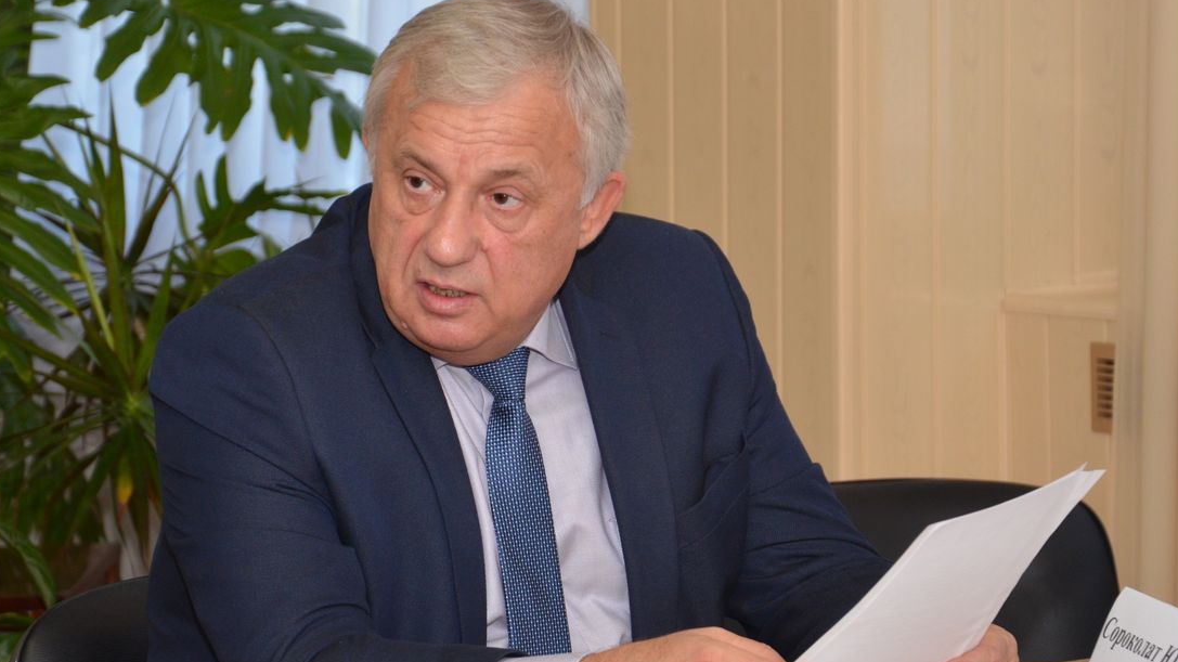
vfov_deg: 7.1
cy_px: 357
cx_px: 560
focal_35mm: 172
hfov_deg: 12.5
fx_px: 5361
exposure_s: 1/200
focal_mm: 85
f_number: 5.6
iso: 800
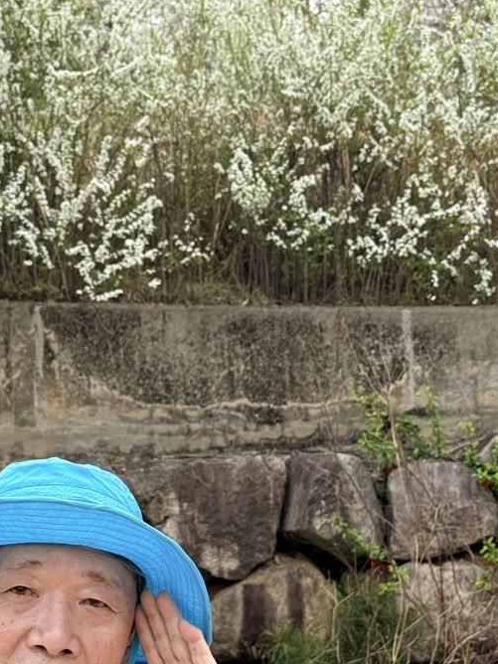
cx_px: 79
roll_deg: +3.7
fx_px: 1765
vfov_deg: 21.1
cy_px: 506
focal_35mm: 92
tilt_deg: -3.6
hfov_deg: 15.9
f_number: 1.78
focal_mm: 6.76
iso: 100
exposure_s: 1/1980
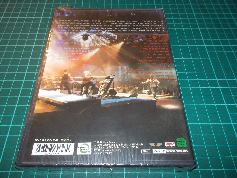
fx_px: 199
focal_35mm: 29
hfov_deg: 61.7
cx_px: 118
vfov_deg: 48.2
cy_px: 89
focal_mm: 4.1
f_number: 3.3
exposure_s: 1/30
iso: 200
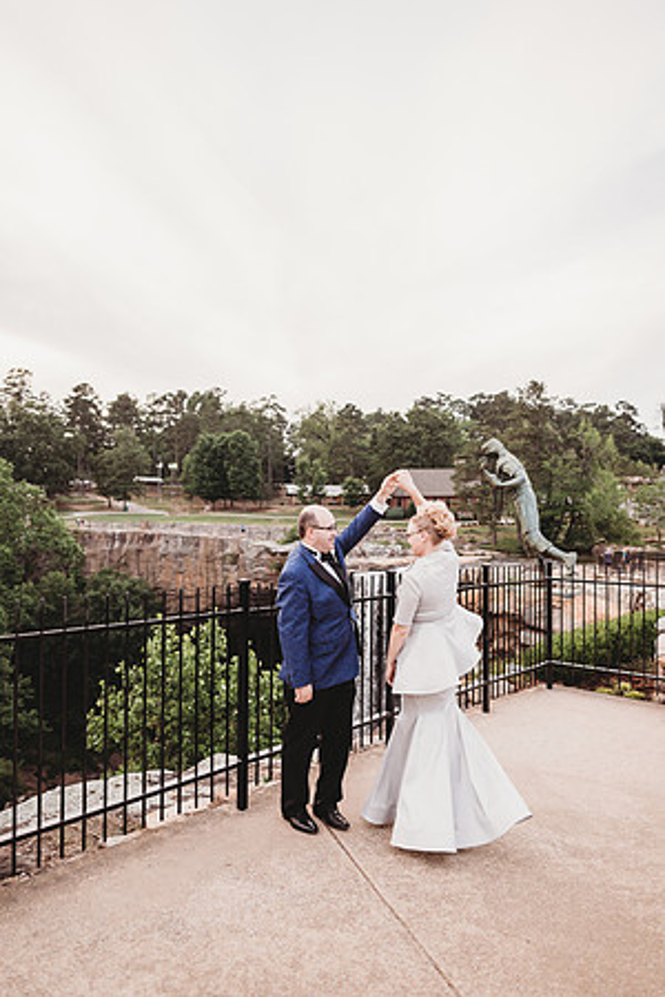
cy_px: 498
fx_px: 665
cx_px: 332
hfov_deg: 53.1
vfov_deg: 73.7
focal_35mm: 24
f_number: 2.5
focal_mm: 24
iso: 250
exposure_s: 1/250
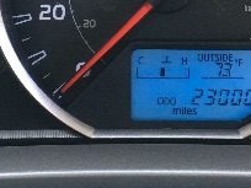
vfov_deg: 14.0
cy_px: -8
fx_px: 754
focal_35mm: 104
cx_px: 156
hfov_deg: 18.9
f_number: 2.2
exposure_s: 1/30
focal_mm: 4.15
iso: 80
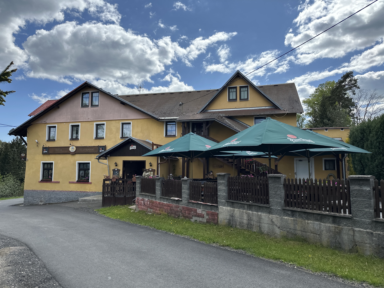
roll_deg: -0.3
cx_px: 192
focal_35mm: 24
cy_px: 144
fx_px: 266
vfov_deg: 56.8
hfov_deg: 71.6
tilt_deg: +4.9
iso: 80
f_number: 1.78
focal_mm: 6.86
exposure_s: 1/5000
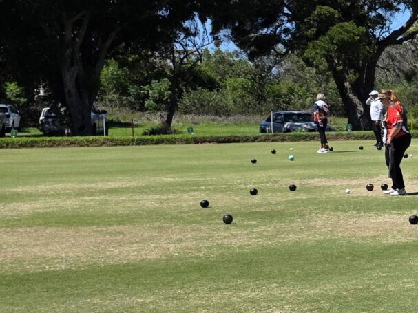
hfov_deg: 18.0
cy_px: 141
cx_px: 628
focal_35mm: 97
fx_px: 1171
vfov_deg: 15.2
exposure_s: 1/6355
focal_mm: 6.3
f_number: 1.7
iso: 80
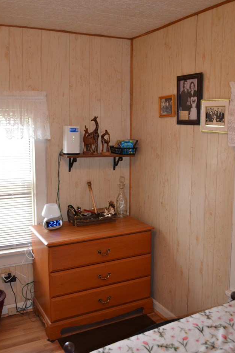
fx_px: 362
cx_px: 117
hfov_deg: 36.0
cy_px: 178
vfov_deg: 51.9
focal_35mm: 37
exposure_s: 1/60
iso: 1250
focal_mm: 24
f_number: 4
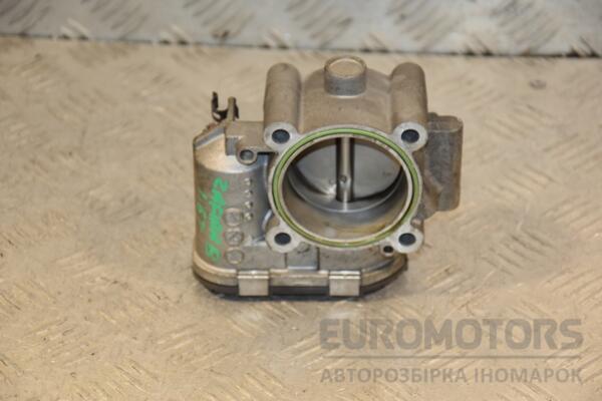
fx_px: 2132
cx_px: 301
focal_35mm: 128
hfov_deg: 16.1
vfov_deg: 10.8
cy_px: 200
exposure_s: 1/200
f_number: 5.6
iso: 800
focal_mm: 85
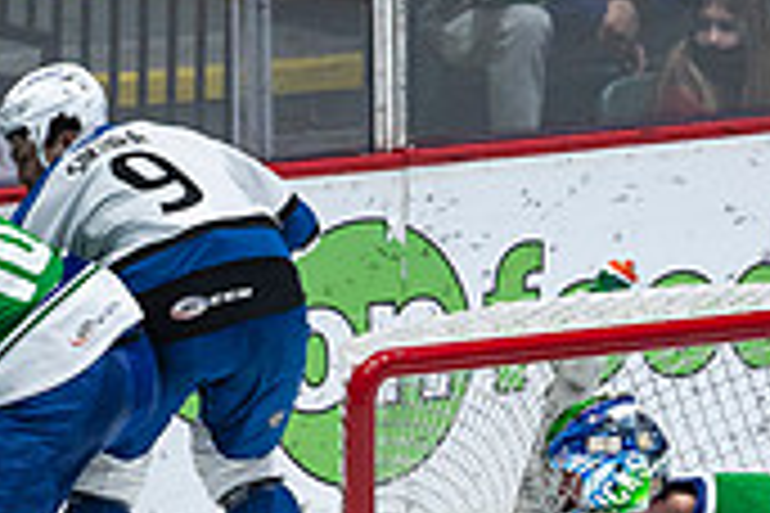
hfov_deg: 2.2
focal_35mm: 954
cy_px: 531
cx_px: 344
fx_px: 20403
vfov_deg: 1.4
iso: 1250
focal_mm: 200
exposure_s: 1/1250
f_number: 2.8
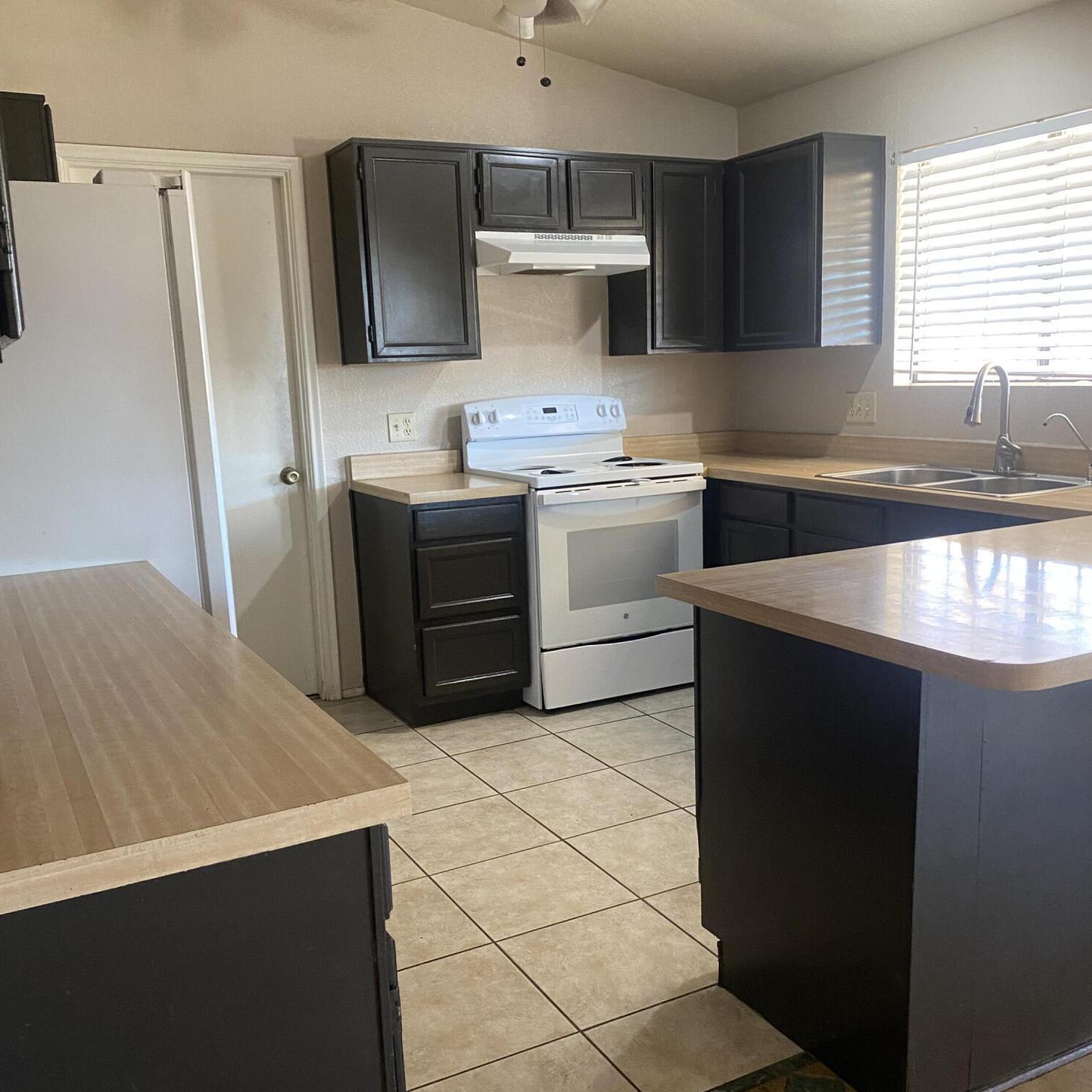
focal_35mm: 31
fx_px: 1106
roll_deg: +2.6
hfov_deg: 52.5
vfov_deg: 52.5
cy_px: 596
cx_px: 545
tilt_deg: -11.2
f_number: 1.8
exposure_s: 1/40
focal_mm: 4.25
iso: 400
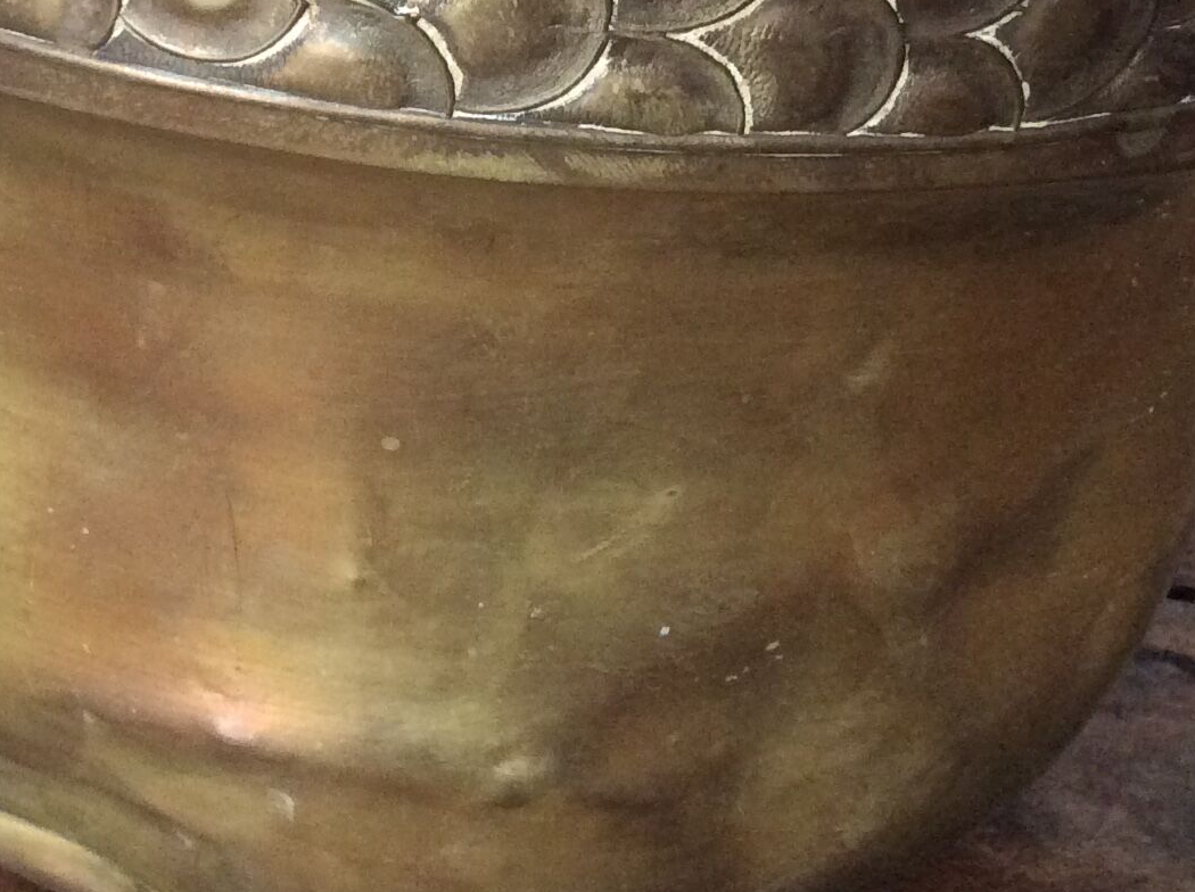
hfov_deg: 24.6
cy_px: 113
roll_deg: -0.5
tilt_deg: -23.9
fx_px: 2723
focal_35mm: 79
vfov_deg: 18.3
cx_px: 380
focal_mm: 3.3
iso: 200
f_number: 2.4
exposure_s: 1/25
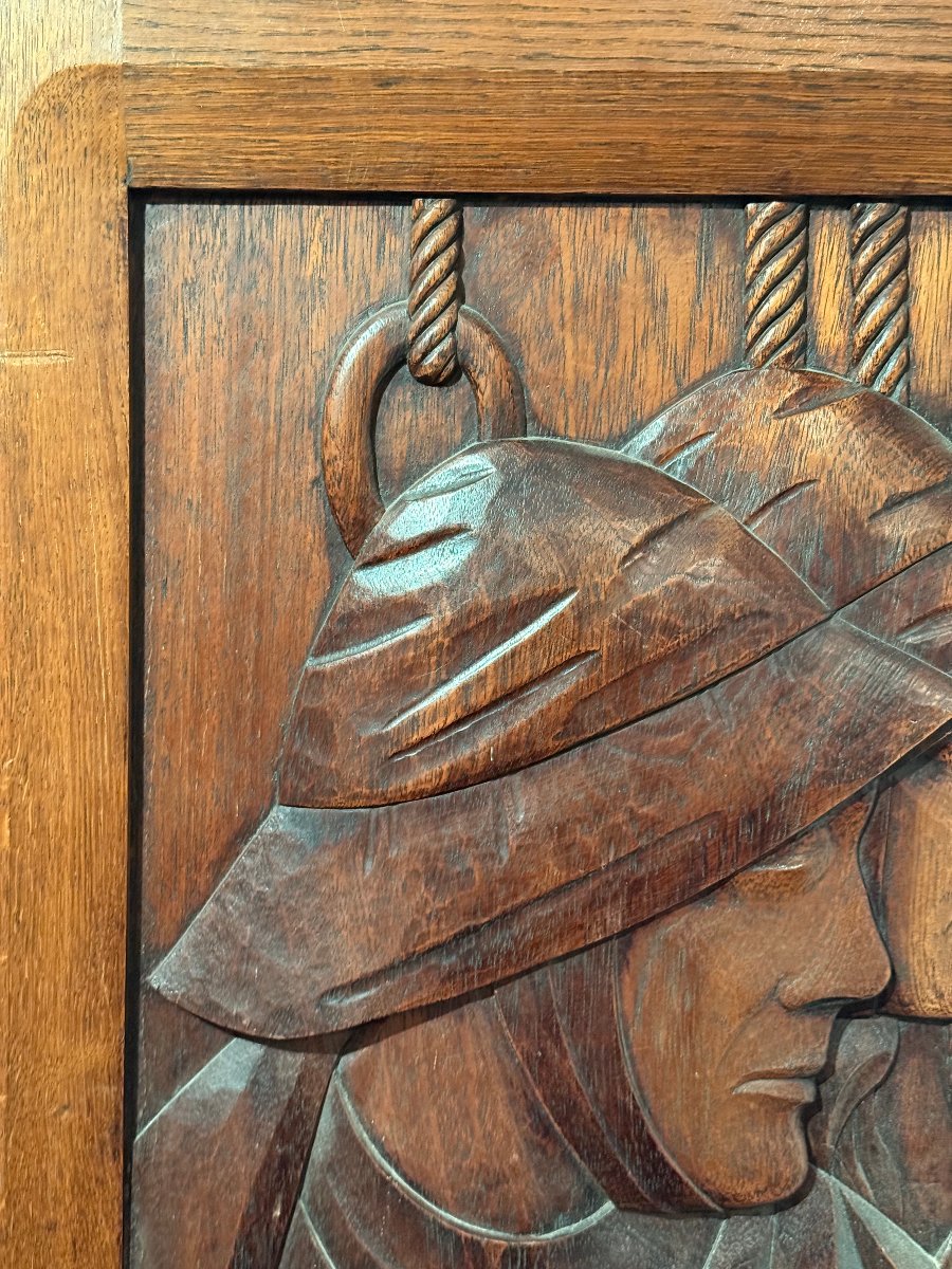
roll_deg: -2.0
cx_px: 476
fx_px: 1760
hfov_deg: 30.3
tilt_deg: -1.4
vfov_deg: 39.7
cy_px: 634
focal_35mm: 48
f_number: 1.78
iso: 500
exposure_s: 1/33
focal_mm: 6.76
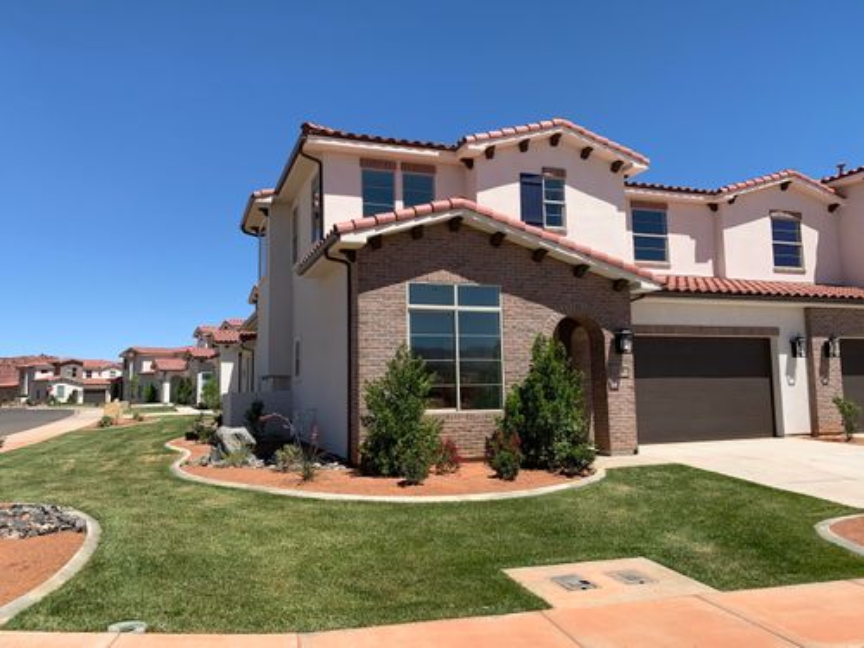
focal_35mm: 26
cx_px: 432
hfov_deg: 67.3
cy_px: 324
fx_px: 649
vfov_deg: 53.1
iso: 25
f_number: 1.8
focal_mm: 4.25
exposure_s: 1/2075
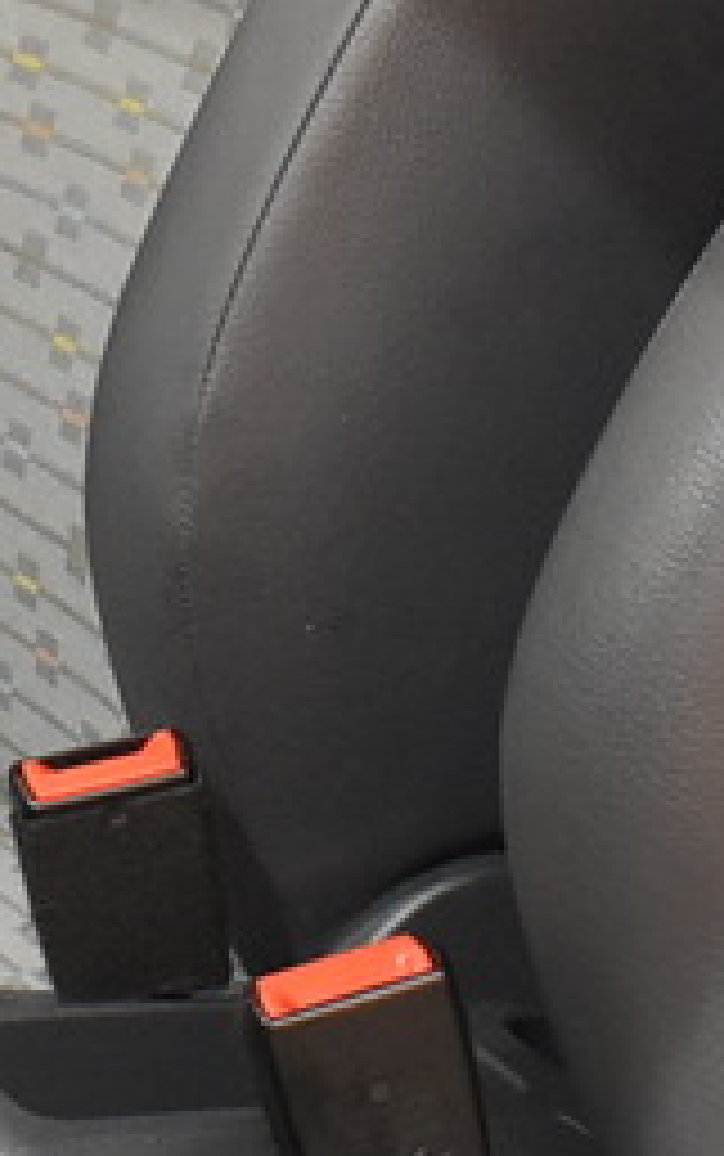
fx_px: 5452
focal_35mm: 173
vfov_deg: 12.1
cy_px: 513
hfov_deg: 7.6
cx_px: 162
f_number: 3.5
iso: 1800
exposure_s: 1/60
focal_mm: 18
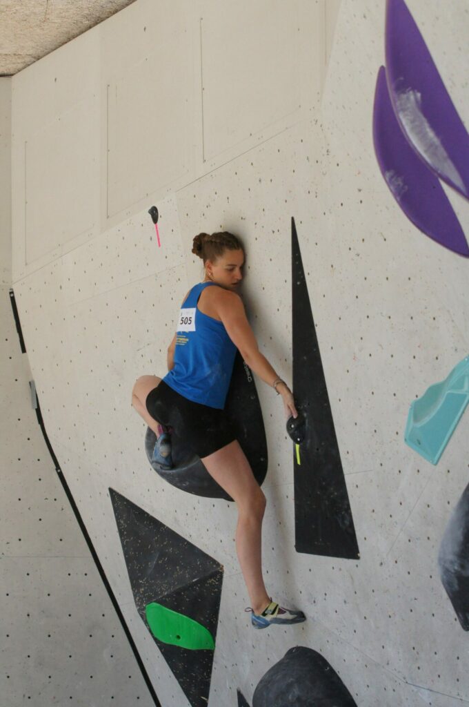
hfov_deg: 11.4
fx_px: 2351
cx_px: 234
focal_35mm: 120
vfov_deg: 17.1
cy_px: 354
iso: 1000
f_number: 4
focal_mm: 80
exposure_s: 1/2000
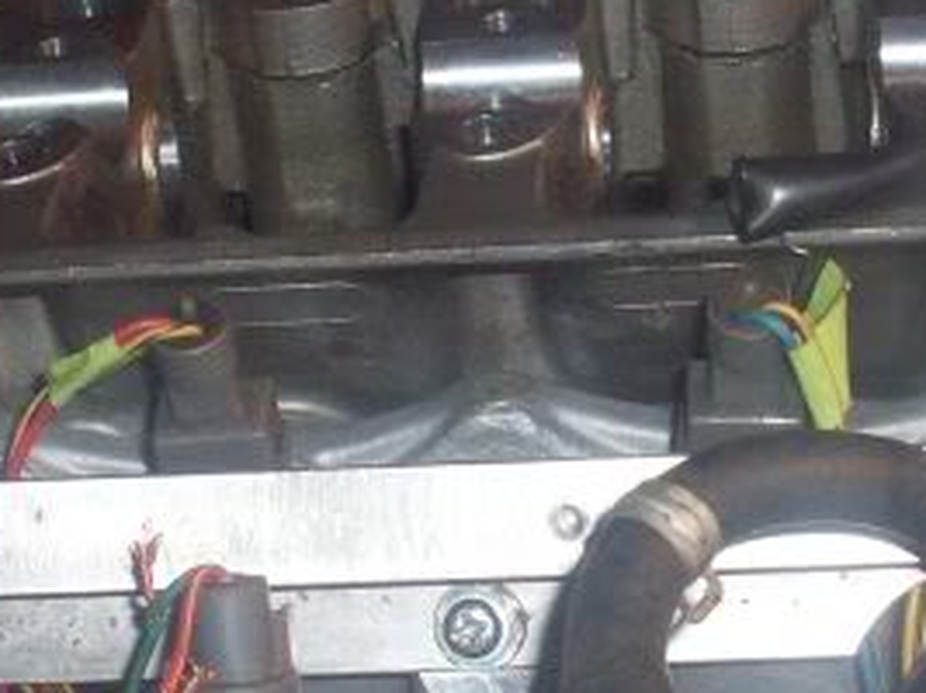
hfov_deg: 17.7
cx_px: 669
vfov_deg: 13.3
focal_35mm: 111
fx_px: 2968
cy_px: 388
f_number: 2.8
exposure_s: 1/64
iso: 160
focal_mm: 6.2
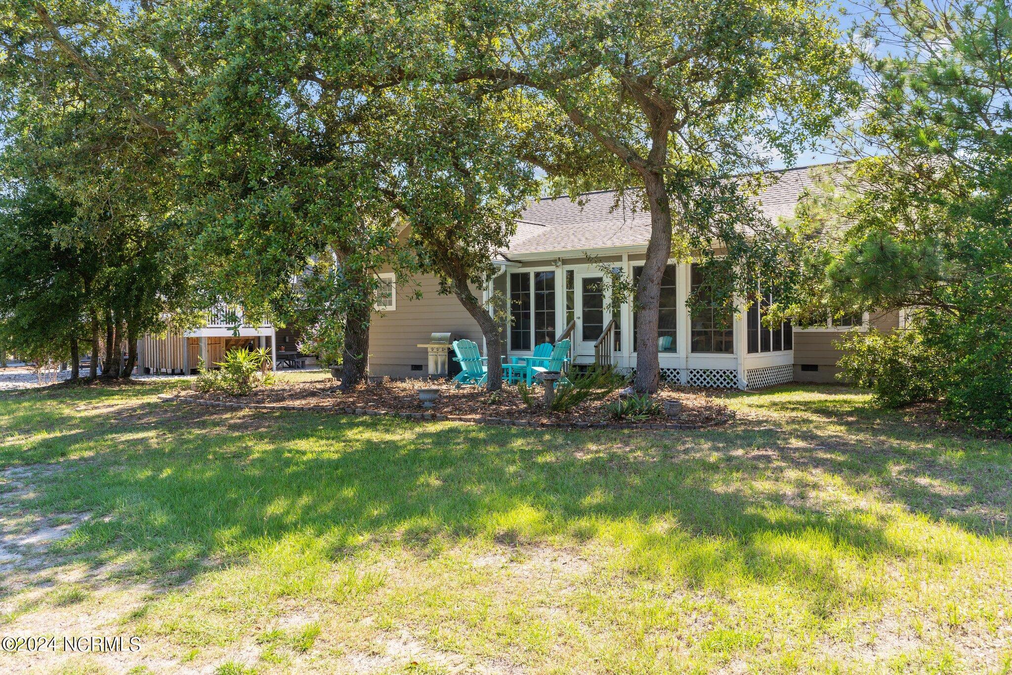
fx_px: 787
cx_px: 506
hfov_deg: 65.5
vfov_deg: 46.4
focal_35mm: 28
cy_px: 338
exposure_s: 1/80
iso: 100
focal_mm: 28
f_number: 8
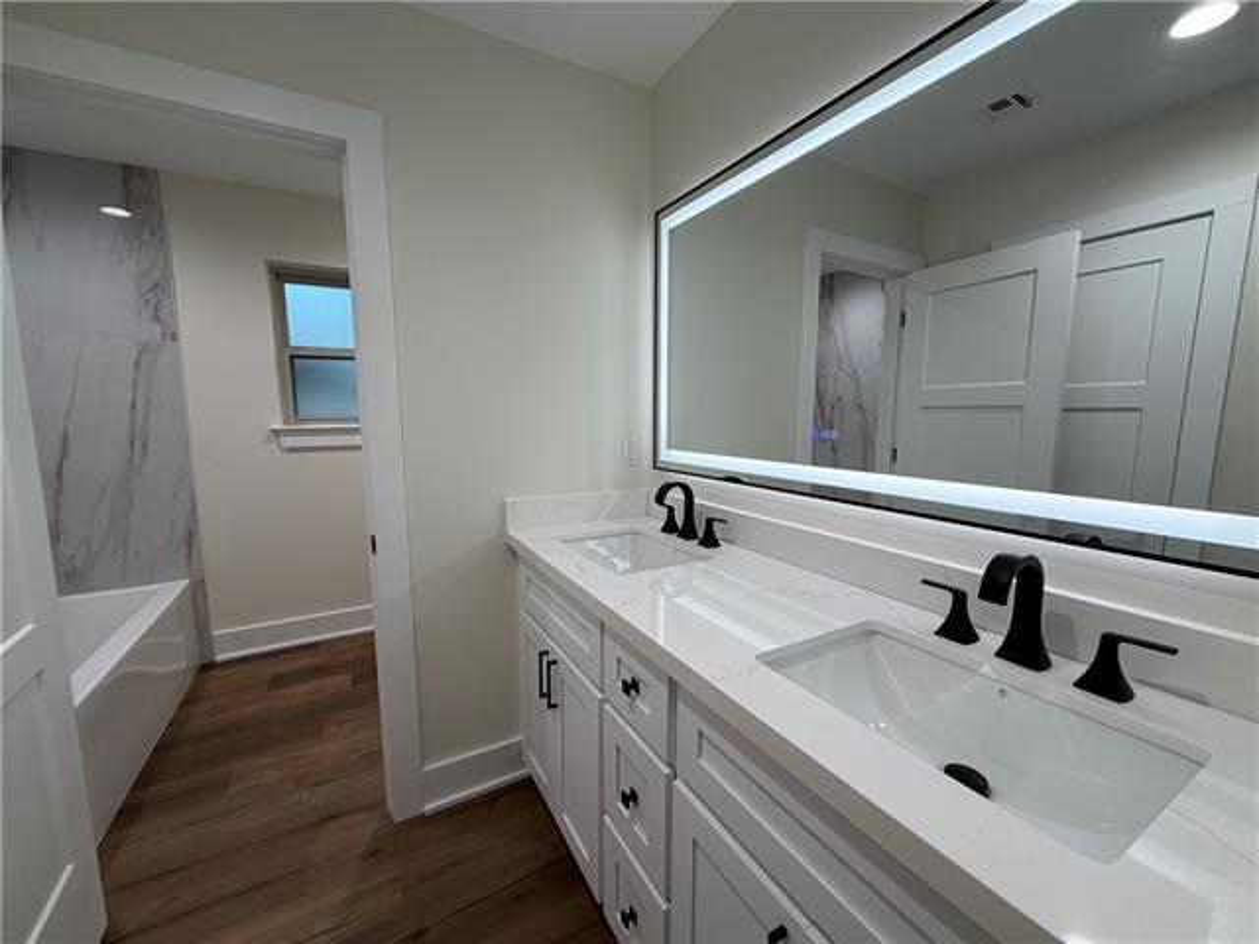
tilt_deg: -7.1
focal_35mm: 14
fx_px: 509
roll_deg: +1.1
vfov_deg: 85.7
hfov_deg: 102.1
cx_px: 630
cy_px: 472
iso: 125
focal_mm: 2.22
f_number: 2.2
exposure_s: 1/120
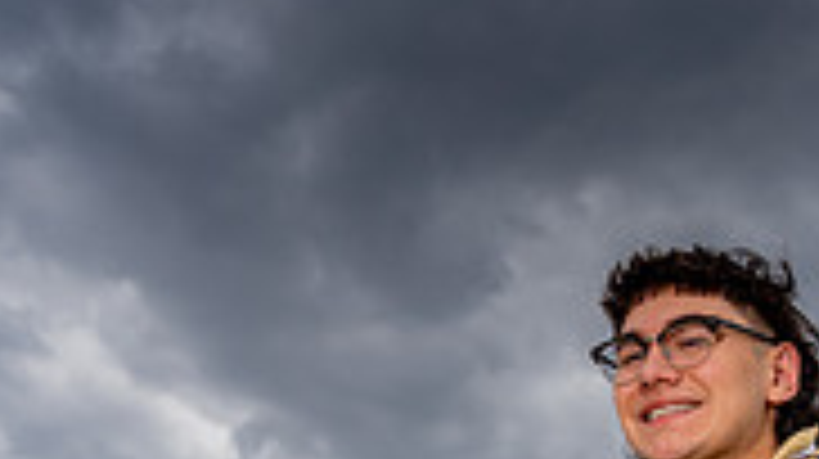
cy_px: 986
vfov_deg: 12.4
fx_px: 1801
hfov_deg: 25.2
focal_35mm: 83
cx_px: 666
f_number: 6.3
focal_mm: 32
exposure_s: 1/250
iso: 80
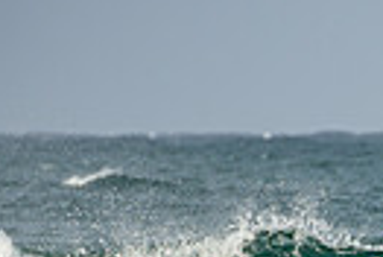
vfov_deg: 1.0
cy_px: 346
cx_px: 713
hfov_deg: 1.5
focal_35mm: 1372
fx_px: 14630
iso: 200
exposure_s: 1/2000
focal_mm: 200
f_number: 5
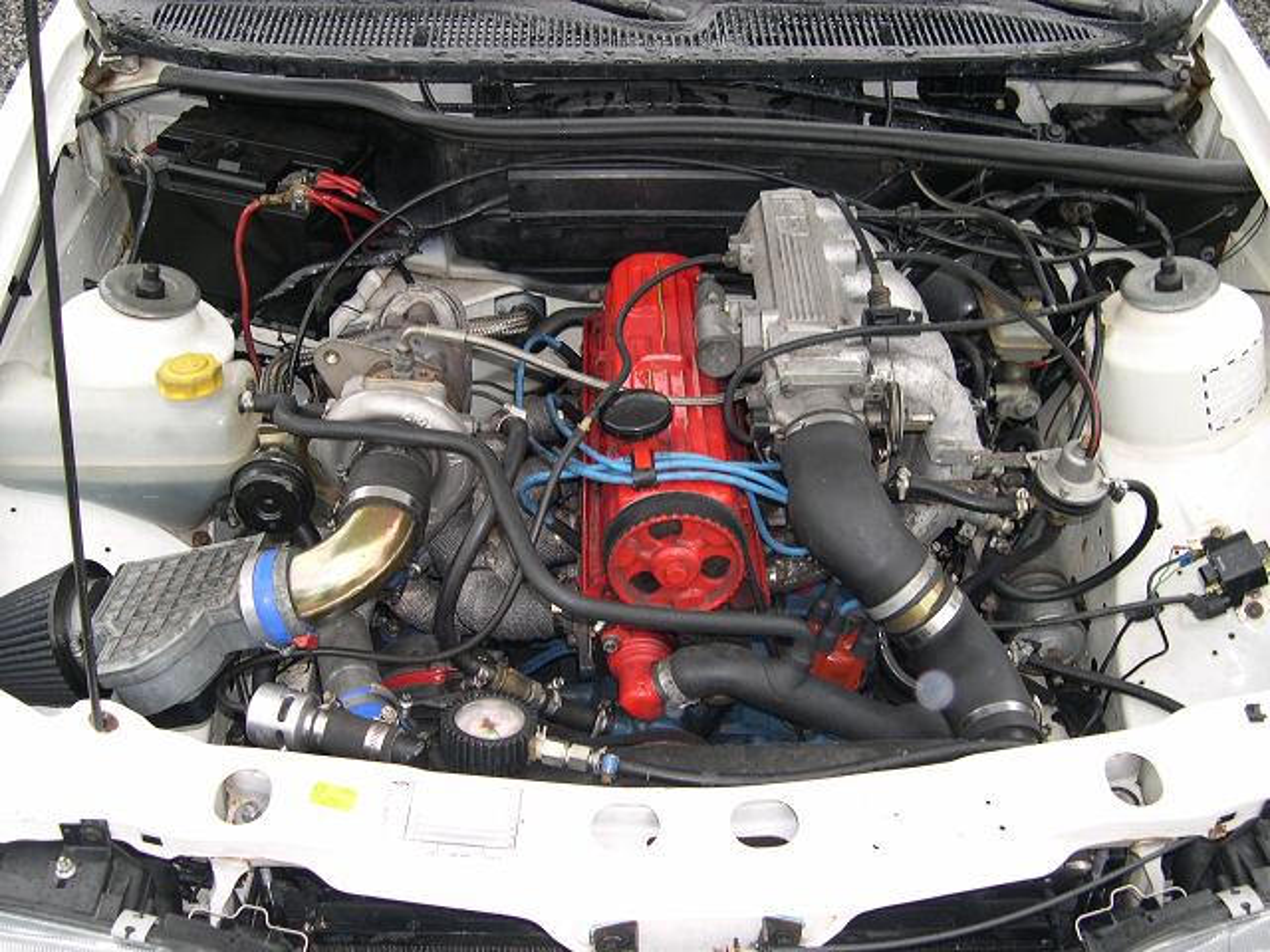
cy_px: 476
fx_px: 1394
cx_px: 635
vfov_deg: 37.7
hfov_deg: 49.0
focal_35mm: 38
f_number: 2.8
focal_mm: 8
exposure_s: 1/30
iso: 100
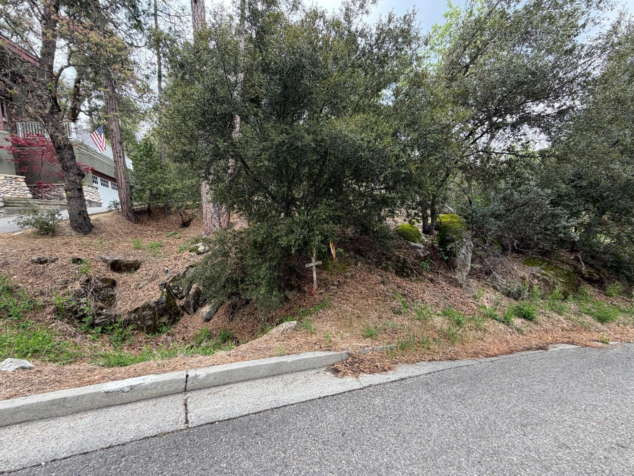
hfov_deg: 102.1
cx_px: 317
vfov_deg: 85.7
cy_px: 238
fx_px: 256
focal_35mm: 14
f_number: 2.2
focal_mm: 2.22
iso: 100
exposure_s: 1/121
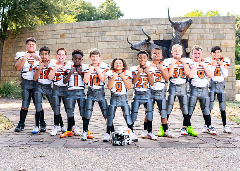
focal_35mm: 72
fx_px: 491
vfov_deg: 19.8
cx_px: 115
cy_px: 94
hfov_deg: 27.4
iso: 250
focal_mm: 50
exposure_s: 1/500
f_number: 2.8
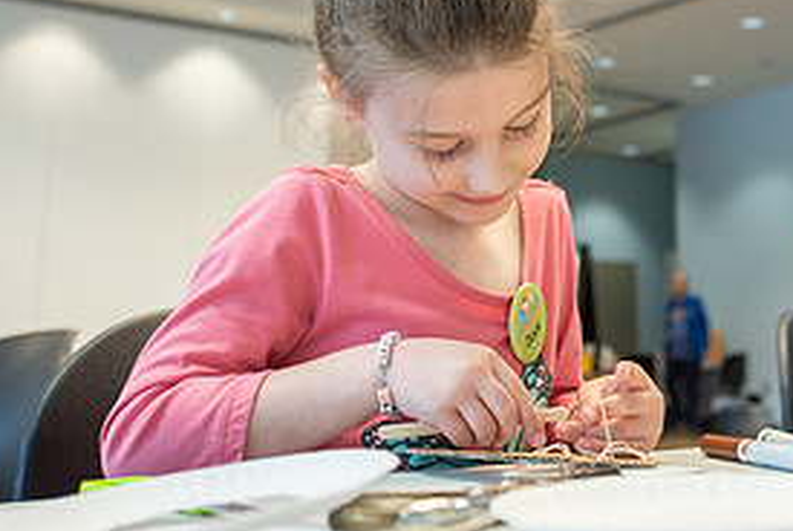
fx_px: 1147
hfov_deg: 37.1
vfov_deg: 25.7
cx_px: 613
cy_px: 126
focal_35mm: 52
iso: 640
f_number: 2.8
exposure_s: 1/200
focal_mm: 24
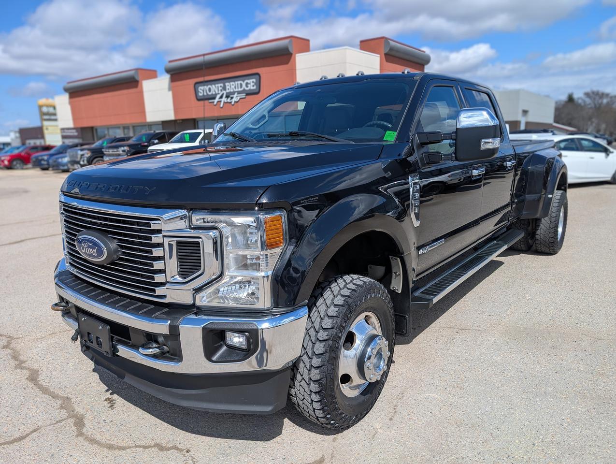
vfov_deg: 56.9
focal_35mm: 24
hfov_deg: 71.5
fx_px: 428
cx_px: 308
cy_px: 232
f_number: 1.68
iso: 19
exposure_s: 1/1431
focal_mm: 6.9
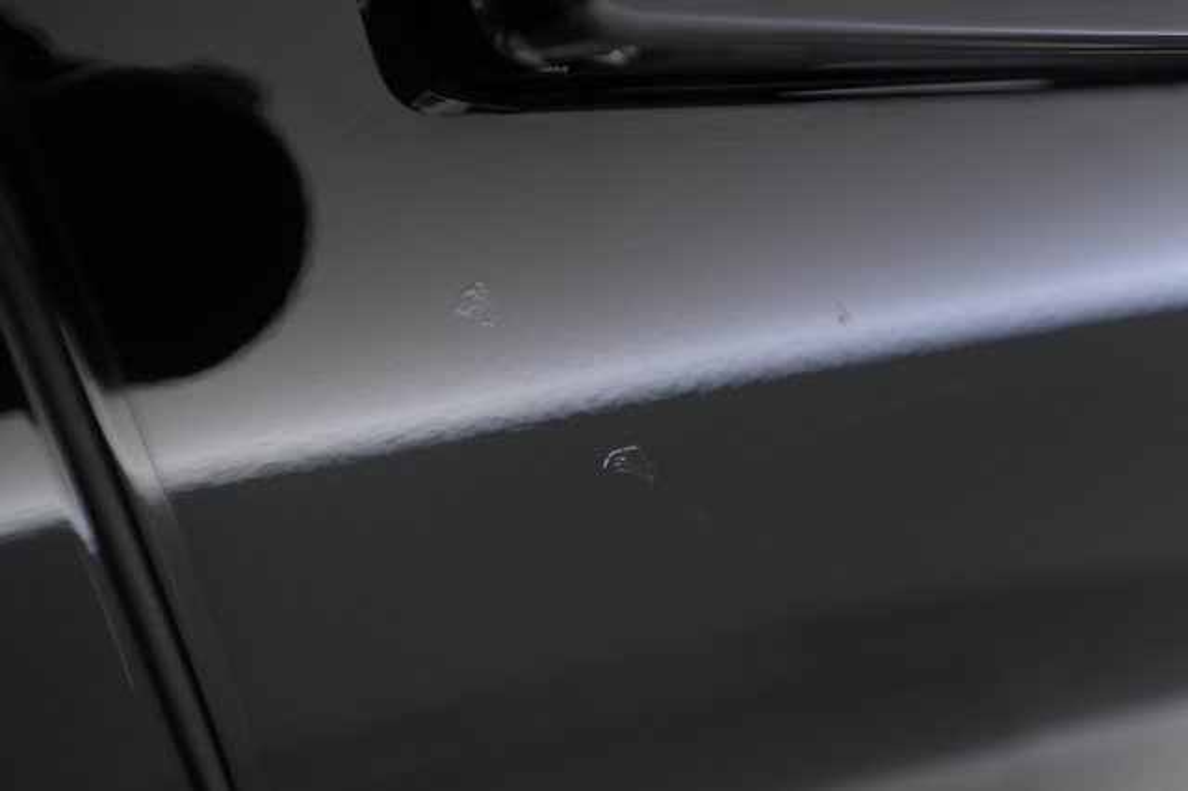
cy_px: 396
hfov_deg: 65.5
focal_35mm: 28
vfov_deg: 46.4
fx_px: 923
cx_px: 594
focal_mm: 28
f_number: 2.8
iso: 2000
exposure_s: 1/60
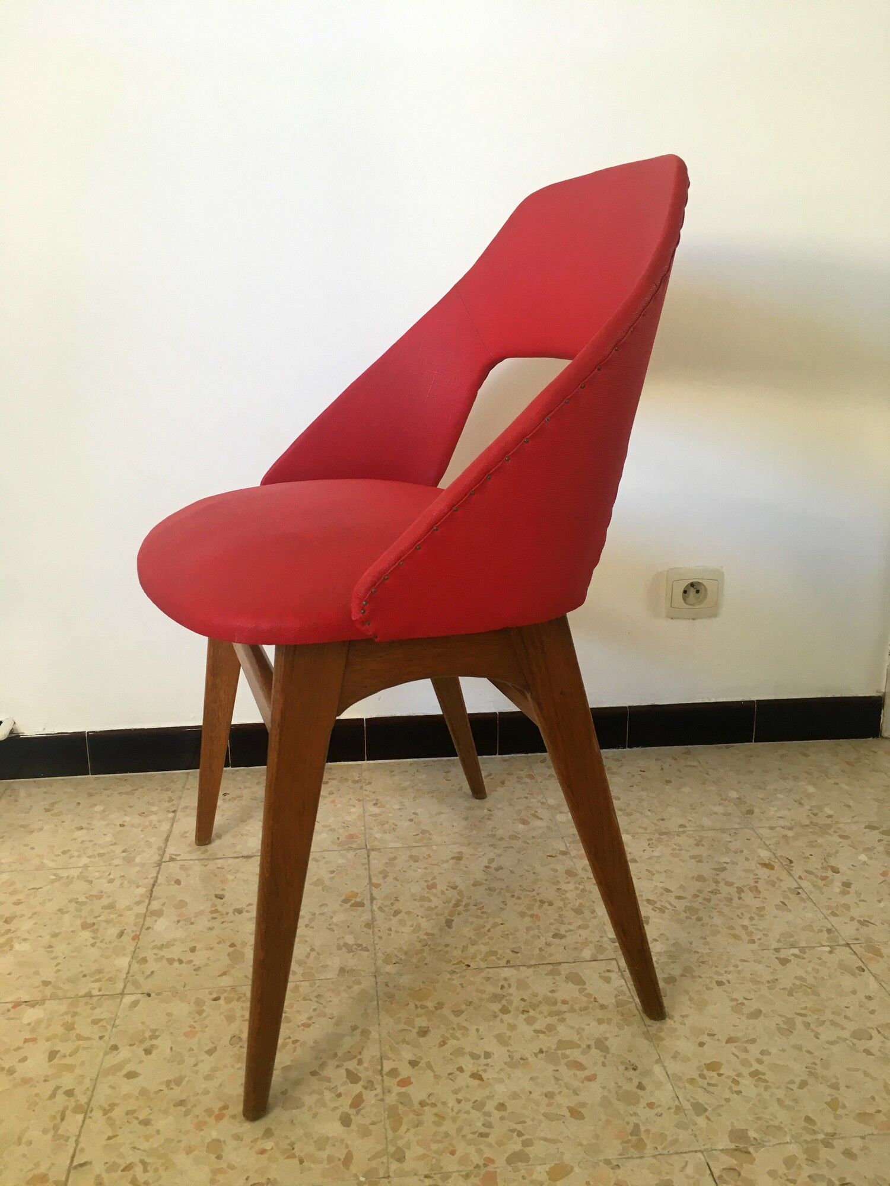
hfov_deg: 48.2
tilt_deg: -15.9
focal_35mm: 29
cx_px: 445
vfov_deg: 61.7
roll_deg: +1.2
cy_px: 593
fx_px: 994
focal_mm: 4.15
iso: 80
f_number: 2.2
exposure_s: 1/33
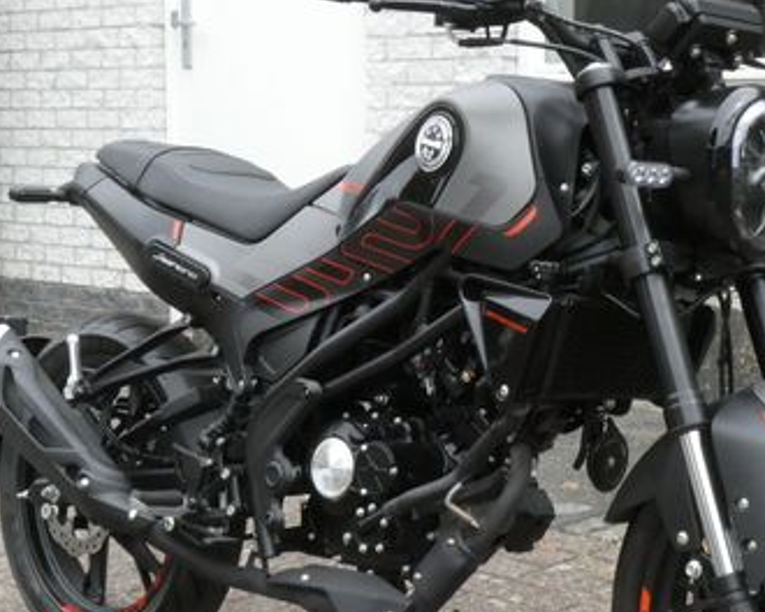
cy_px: 369
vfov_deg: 17.6
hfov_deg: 22.0
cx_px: 415
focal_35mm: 87
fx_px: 1970
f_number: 7.1
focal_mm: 8.2
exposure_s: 1/800
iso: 800
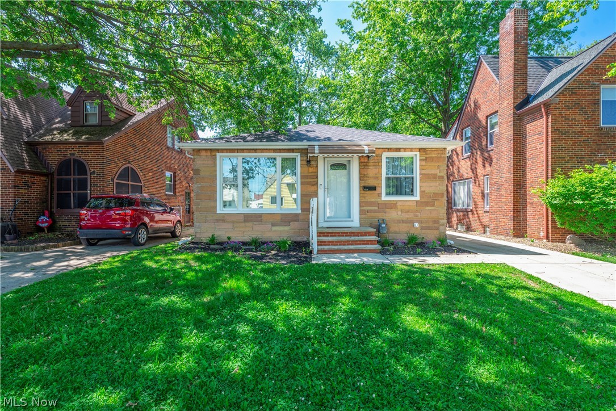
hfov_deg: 90.0
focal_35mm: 18
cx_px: 308
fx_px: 308
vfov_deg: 67.4
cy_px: 206
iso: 200
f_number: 8
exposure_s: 1/160
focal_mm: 18
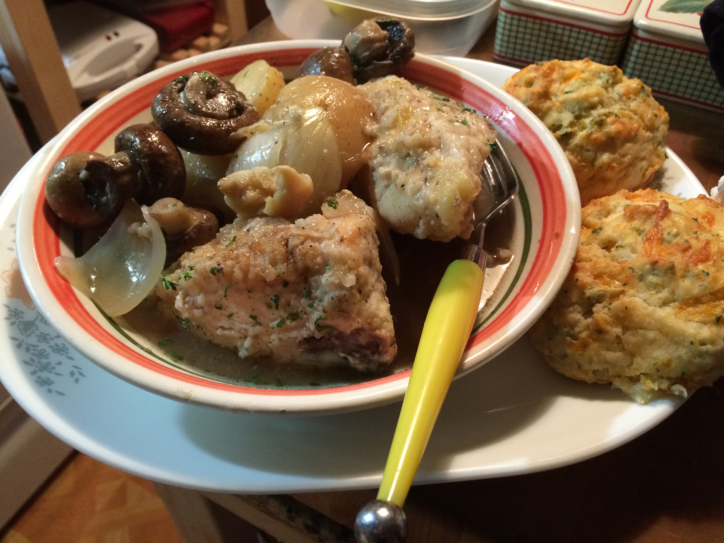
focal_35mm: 29
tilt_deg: -47.8
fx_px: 607
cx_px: 362
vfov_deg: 48.2
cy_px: 272
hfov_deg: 61.7
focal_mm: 4.15
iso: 200
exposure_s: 1/30
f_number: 2.2
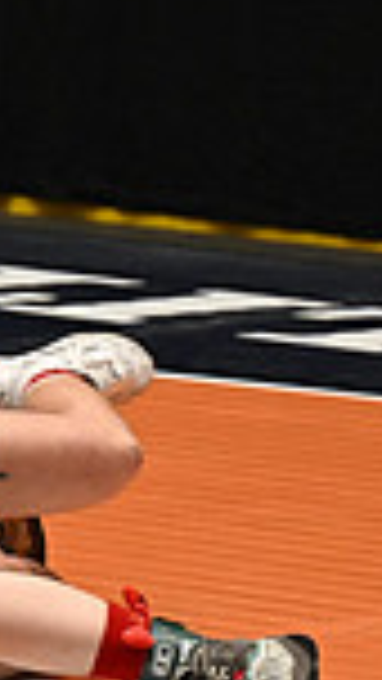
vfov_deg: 4.8
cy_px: 439
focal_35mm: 448
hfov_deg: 2.7
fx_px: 8063
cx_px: -804
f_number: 2.8
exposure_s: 1/767
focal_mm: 74
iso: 2000
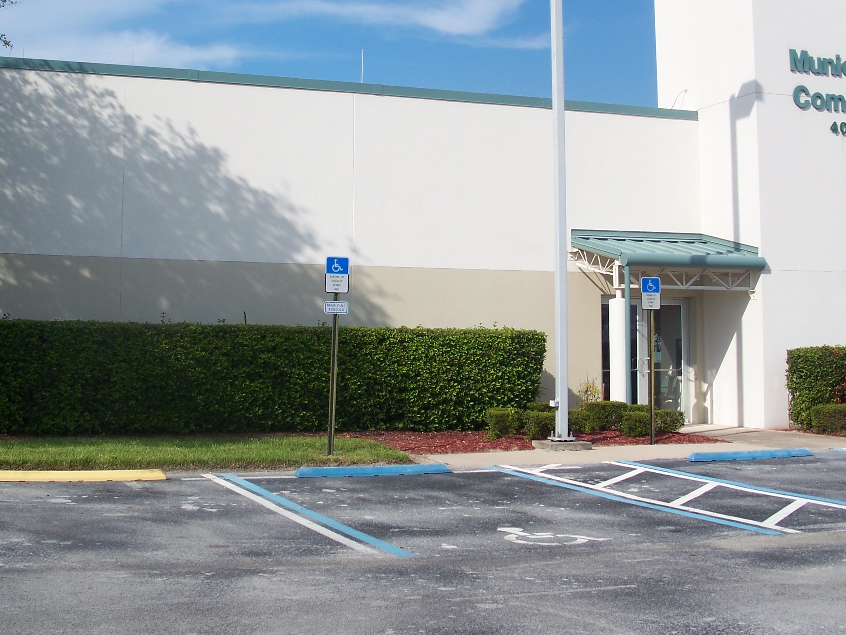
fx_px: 1344
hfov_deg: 34.9
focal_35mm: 55
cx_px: 374
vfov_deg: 26.3
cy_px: 186
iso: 64
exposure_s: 1/640
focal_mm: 7.8
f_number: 4
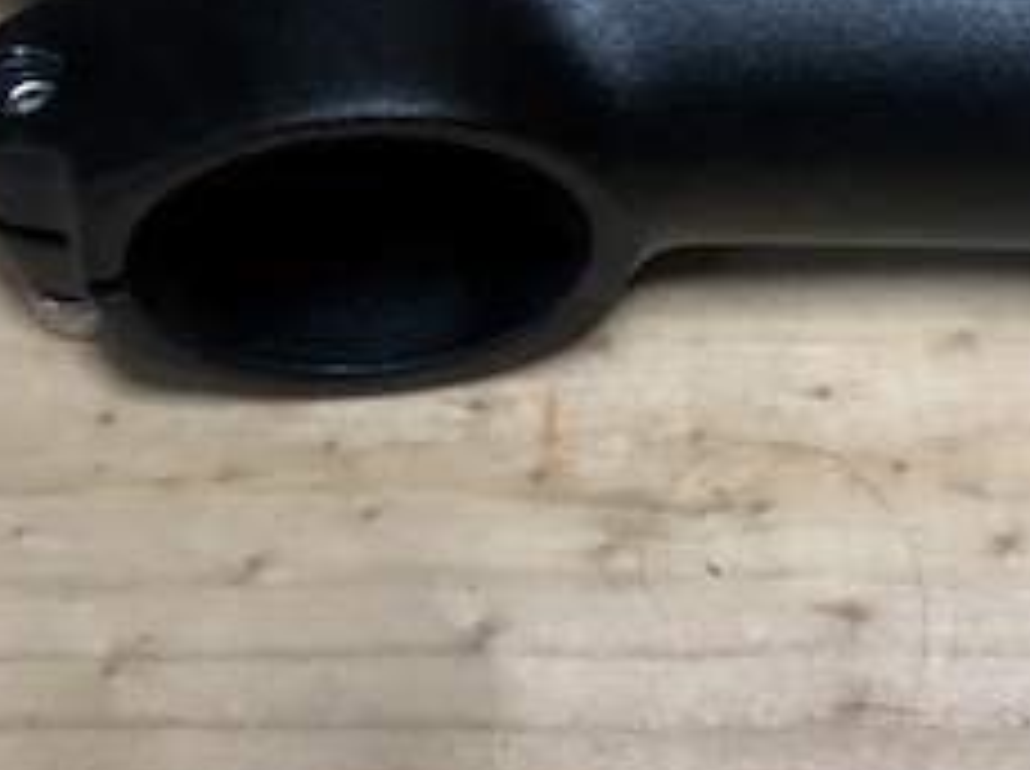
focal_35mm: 98
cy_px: -117
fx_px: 2911
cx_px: 670
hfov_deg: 20.0
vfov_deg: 14.6
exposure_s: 1/15
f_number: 1.8
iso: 64
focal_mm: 4
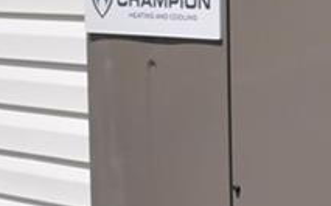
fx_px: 1858
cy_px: 85
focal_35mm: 206
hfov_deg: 9.5
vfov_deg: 6.4
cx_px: 667
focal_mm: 18
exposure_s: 1/500
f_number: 11
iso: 200
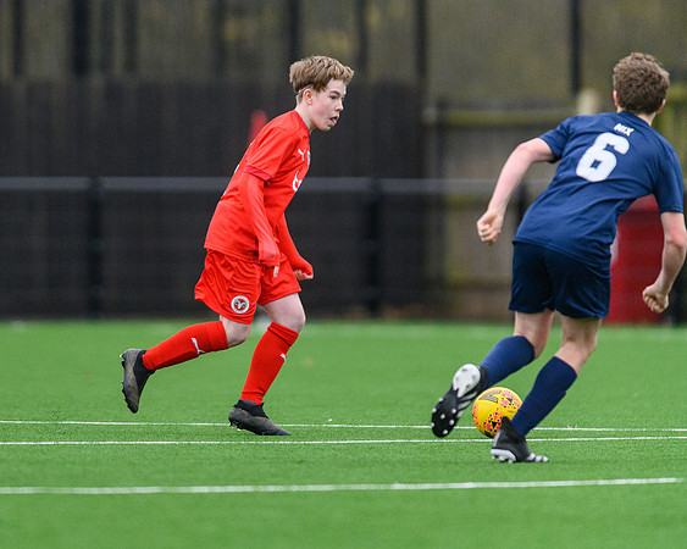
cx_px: 203
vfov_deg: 2.1
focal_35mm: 747
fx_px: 15187
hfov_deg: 2.6
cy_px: 277
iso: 6400
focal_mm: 560
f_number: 4
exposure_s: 1/2000
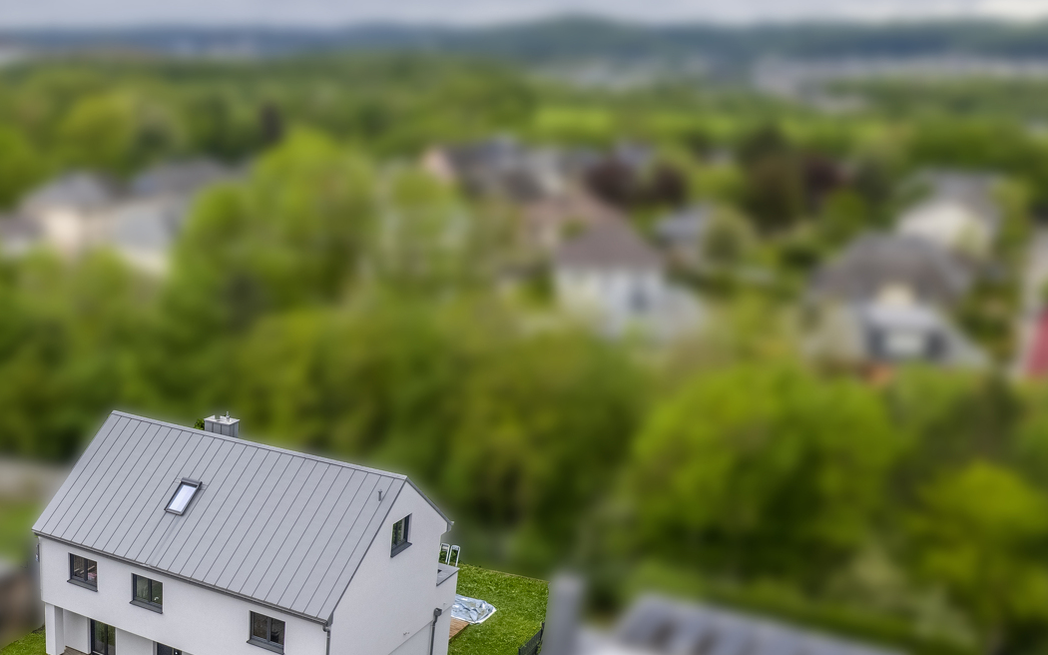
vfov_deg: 30.7
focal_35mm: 41
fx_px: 1171
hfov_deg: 44.4
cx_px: 130
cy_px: 490
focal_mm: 8.38
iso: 200
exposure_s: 1/80
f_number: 2.8
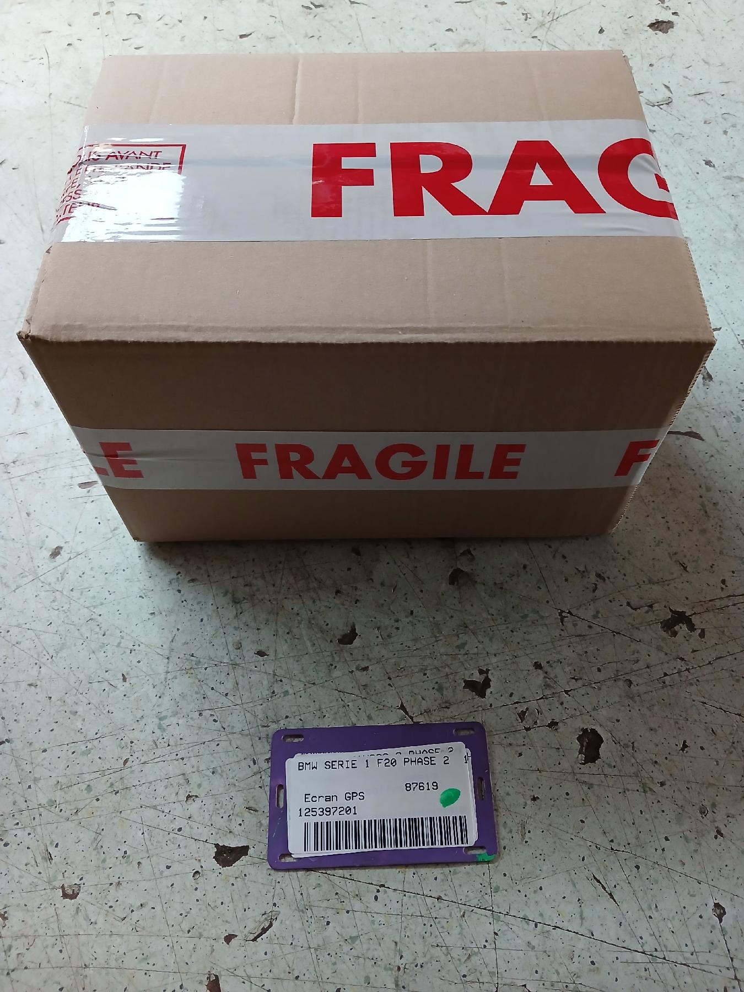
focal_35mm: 27
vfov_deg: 65.3
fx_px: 774
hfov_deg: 51.4
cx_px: 372
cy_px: 496
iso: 250
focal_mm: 3.98
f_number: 1.8
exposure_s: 1/50
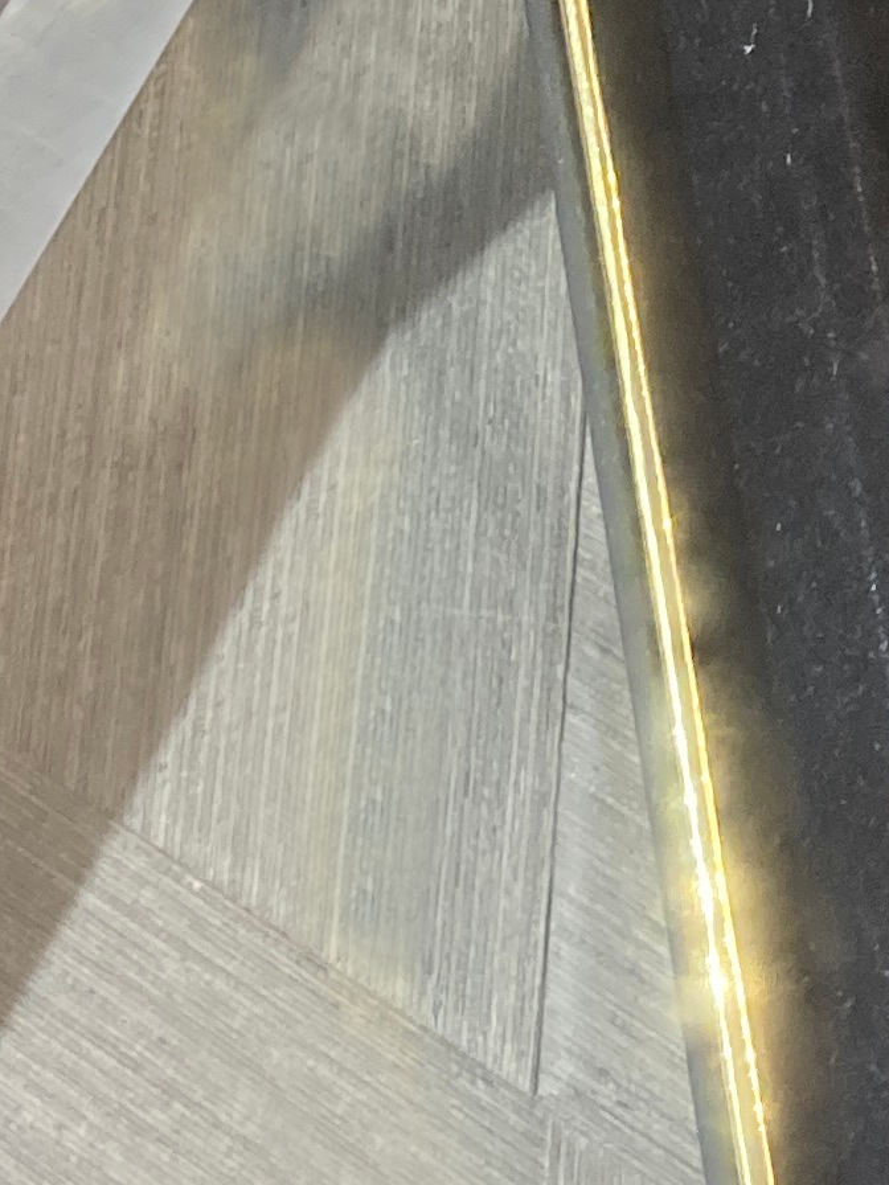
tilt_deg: -66.8
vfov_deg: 15.0
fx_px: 4315
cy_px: -286
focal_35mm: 126
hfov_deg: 11.7
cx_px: 677
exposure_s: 1/52
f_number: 1.8
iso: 160
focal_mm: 3.99
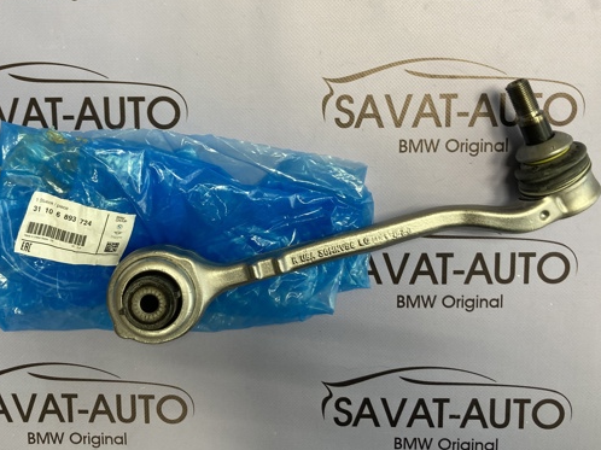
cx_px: 273
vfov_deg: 39.3
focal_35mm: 36
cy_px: 167
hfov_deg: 51.3
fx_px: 625
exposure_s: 1/60
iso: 100
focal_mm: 3.99
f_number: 1.8
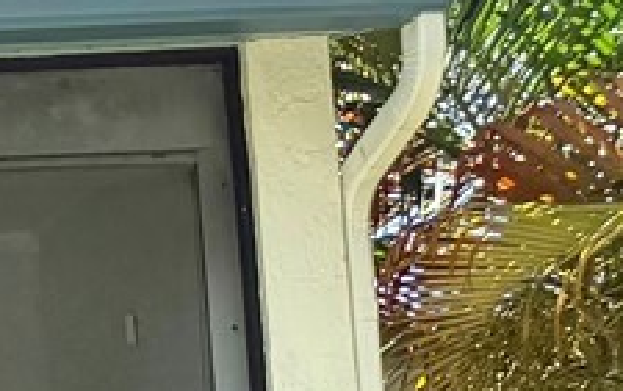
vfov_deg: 6.8
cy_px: 982
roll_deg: +0.8
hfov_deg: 8.8
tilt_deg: +6.9
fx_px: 3075
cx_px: -1445
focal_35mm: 181
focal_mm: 6.76
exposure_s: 1/1901
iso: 100
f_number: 1.78
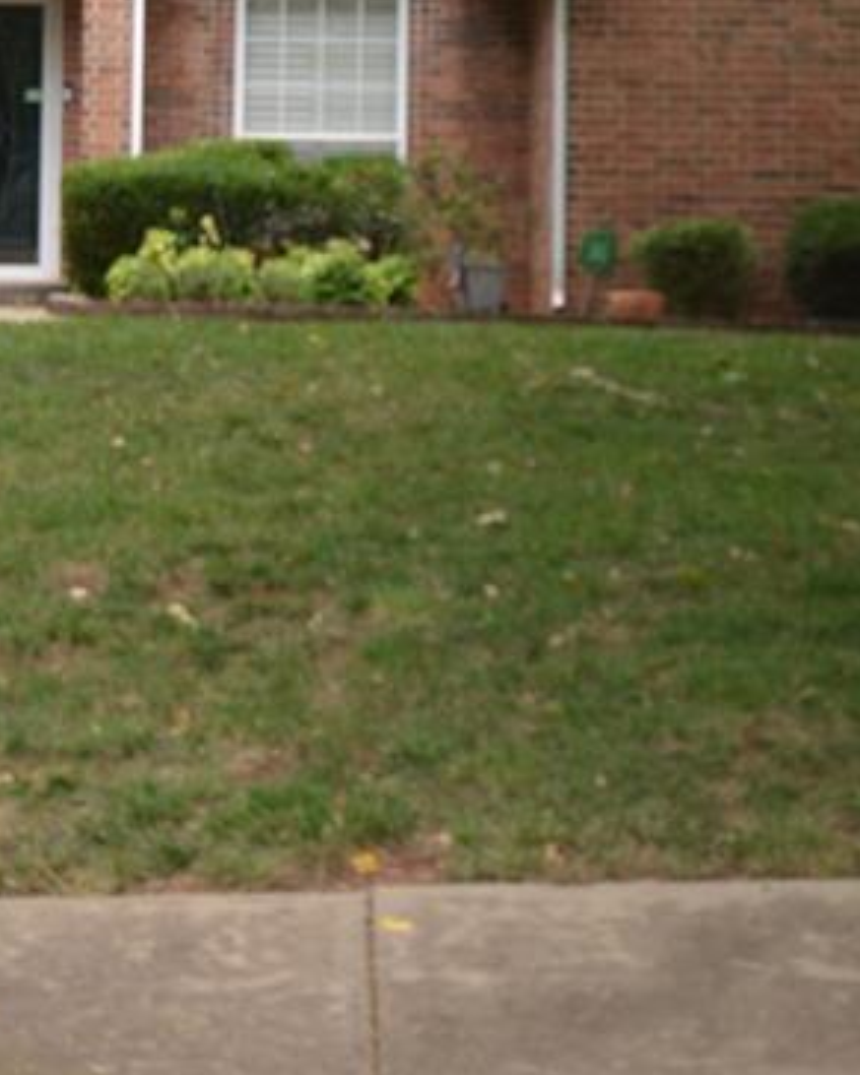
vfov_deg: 23.6
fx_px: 2515
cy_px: 145
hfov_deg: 19.4
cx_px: 298
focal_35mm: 79
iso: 100
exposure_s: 1/250
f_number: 4.5
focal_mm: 20
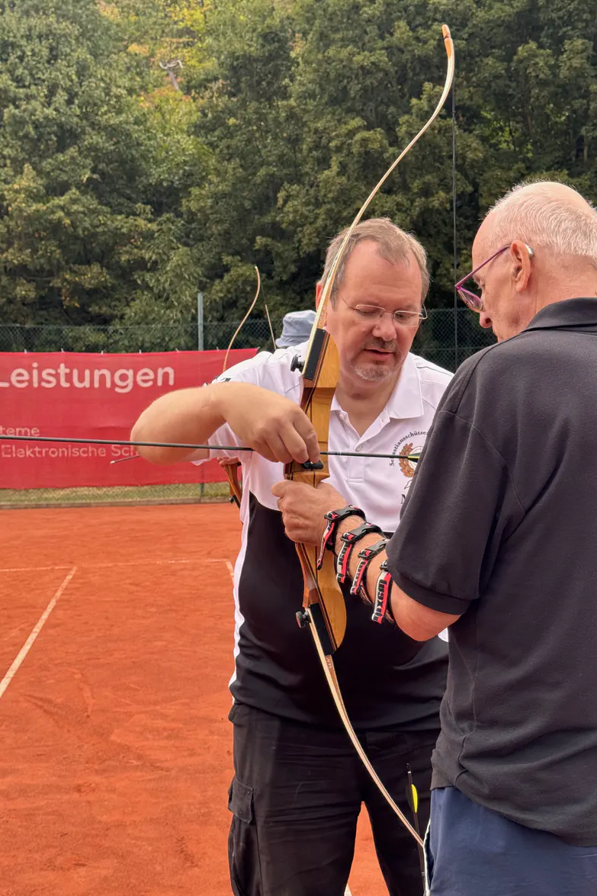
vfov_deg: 38.9
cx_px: 336
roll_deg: -0.7
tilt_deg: -0.6
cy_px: 439
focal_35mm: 51
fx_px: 1269
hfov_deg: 26.5
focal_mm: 6.76
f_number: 1.78
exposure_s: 1/428
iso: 64
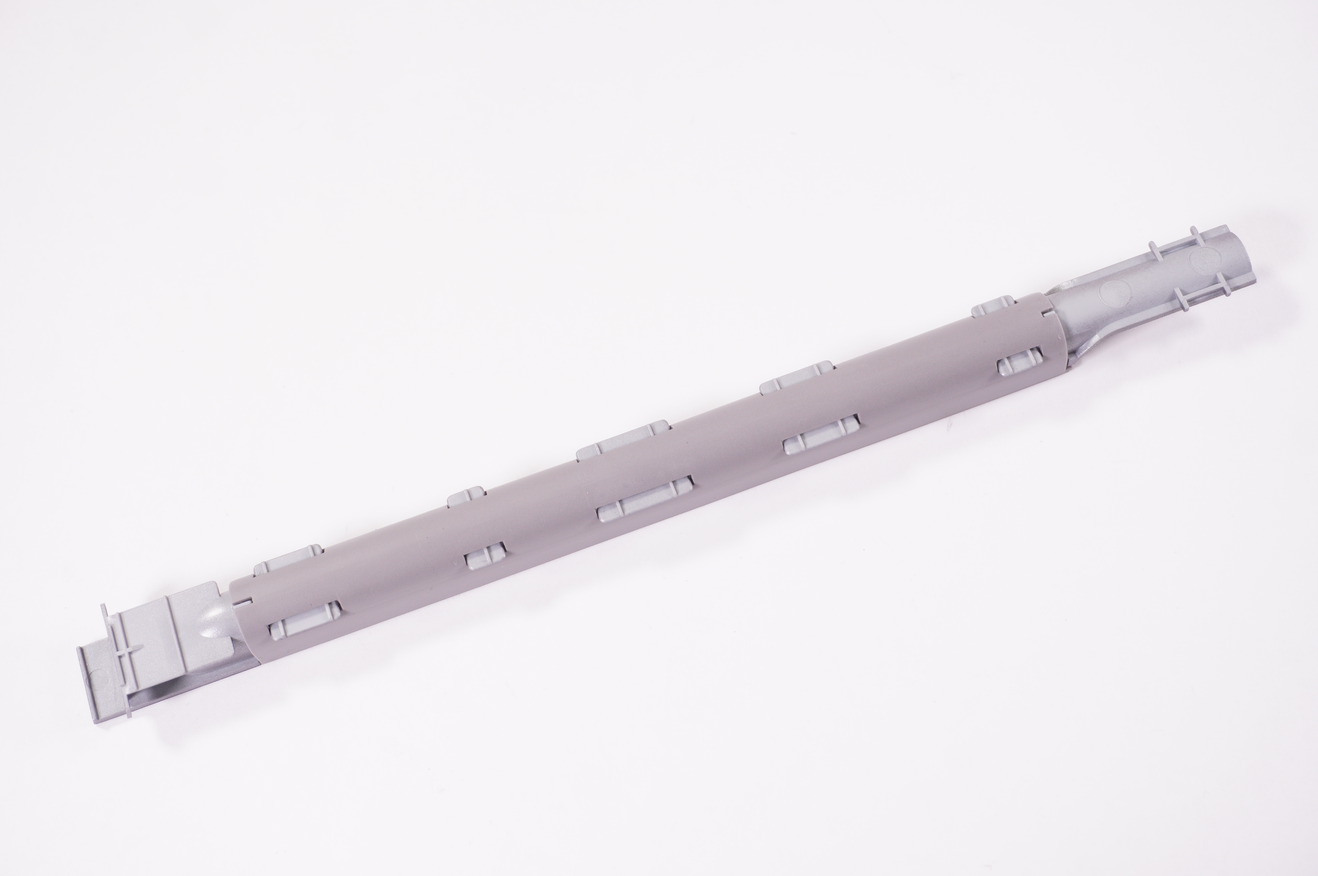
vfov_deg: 28.0
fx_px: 1756
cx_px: 659
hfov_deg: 41.1
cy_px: 438
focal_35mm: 48
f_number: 5.6
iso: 320
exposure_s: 1/125
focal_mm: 32
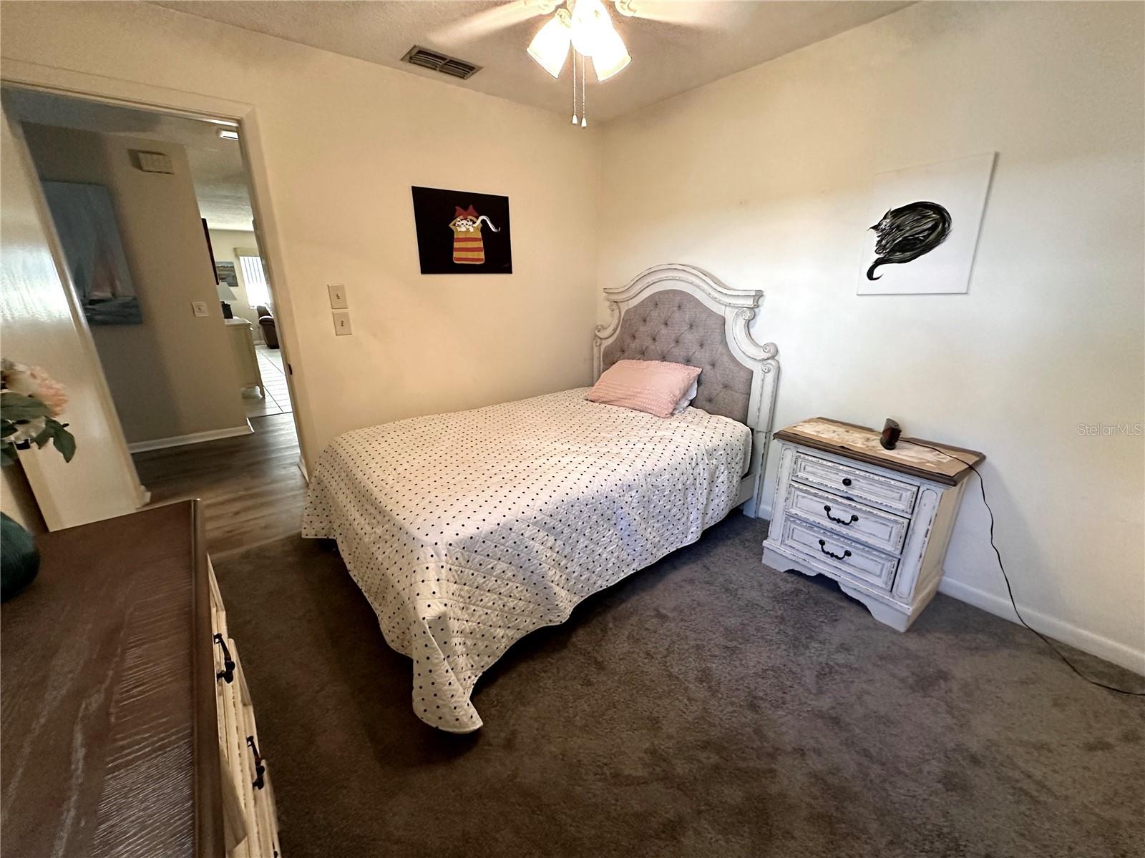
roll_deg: -0.8
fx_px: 463
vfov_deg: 85.7
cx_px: 572
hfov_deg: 102.1
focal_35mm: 14
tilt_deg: -18.0
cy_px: 429
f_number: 2.2
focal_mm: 2.22
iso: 400
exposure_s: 1/60
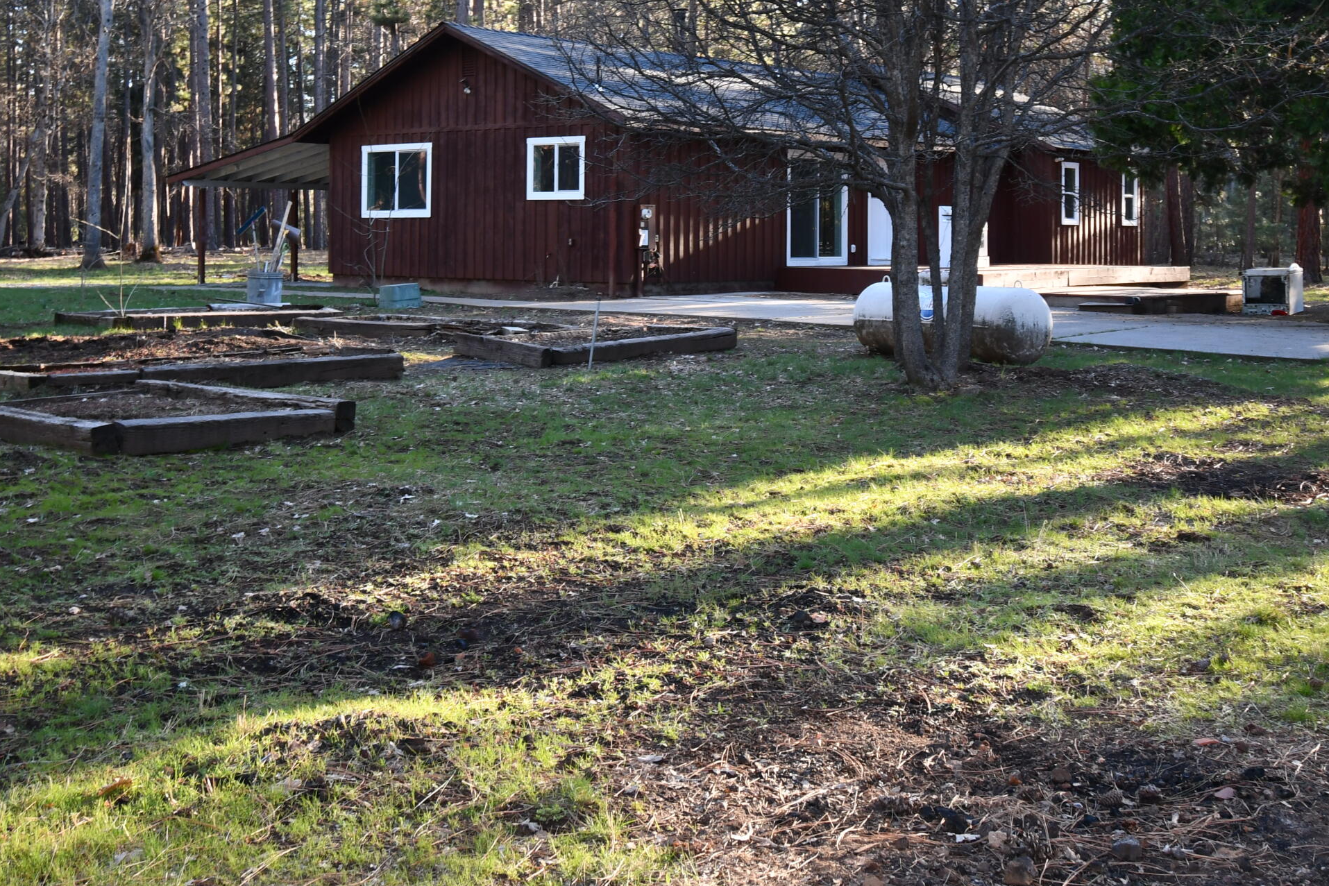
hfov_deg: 41.9
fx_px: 1735
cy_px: 205
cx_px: 698
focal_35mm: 47
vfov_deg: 28.2
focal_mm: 20
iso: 250
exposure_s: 1/60
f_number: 5.6
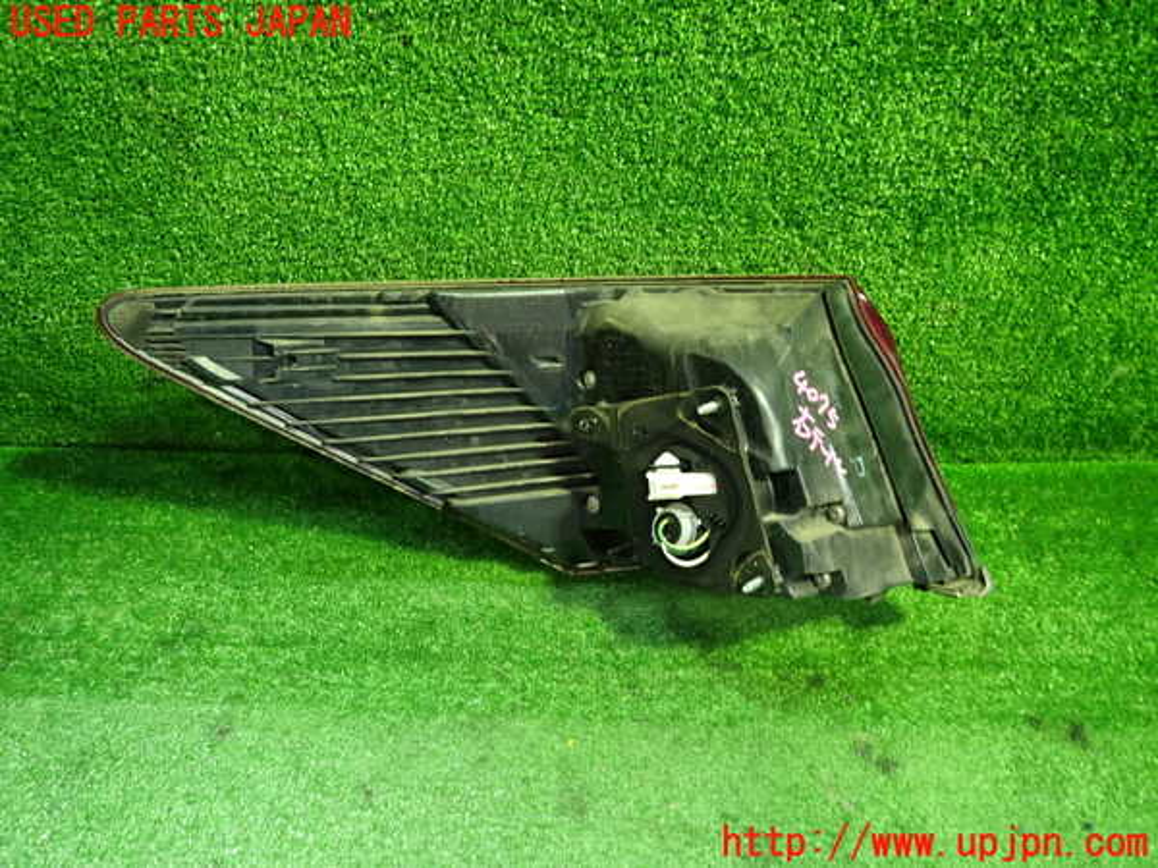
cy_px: 434
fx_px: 836
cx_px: 579
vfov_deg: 54.9
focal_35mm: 25
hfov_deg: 69.4
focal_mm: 4.5
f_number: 2
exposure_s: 1/30
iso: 320
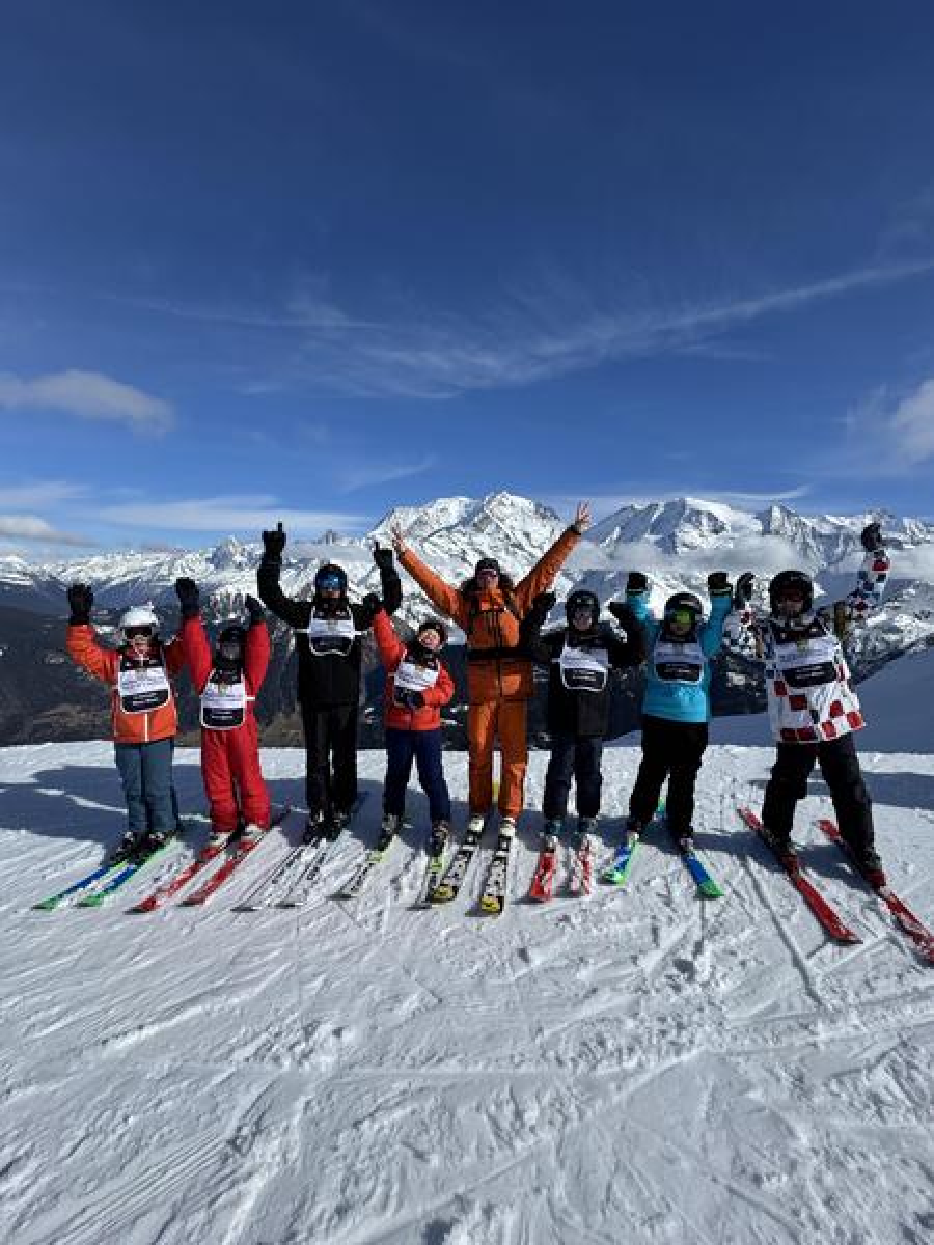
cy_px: 622
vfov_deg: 102.1
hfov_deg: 85.7
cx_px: 467
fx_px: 504
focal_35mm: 14
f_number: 2.2
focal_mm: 2.22
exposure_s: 1/3717
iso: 50
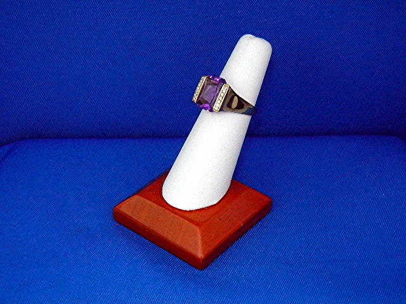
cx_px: 203
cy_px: 152
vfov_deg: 24.8
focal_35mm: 59
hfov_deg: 32.7
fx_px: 692
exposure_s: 1/30
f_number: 8
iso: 800
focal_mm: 10.6
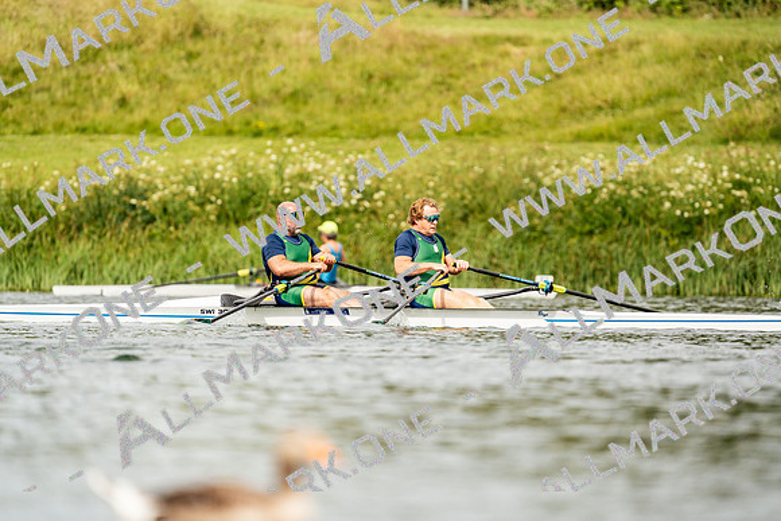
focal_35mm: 600
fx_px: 13019
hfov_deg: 3.4
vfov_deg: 2.3
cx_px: 390
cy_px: 260
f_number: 6.3
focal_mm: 600
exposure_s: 1/2000
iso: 320
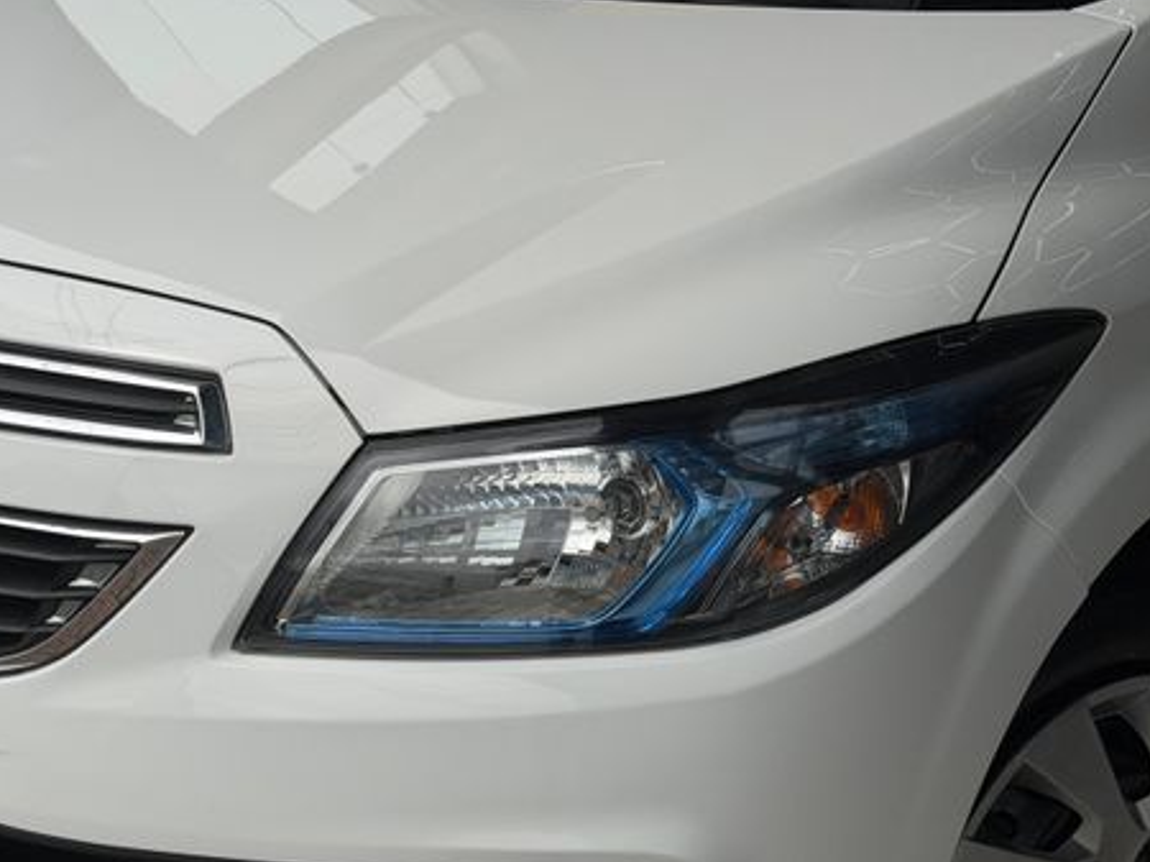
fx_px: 2723
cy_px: 588
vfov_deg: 17.9
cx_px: 399
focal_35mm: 82
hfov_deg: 23.8
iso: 64
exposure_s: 1/9901
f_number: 1.78
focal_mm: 6.76
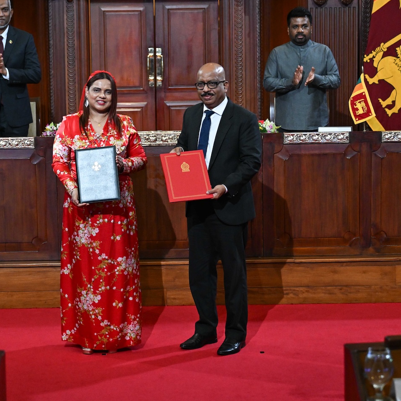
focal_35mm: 96
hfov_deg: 18.1
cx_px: 145
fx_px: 1258
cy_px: 151
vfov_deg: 18.1
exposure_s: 1/125
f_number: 3.5
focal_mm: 60
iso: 3200
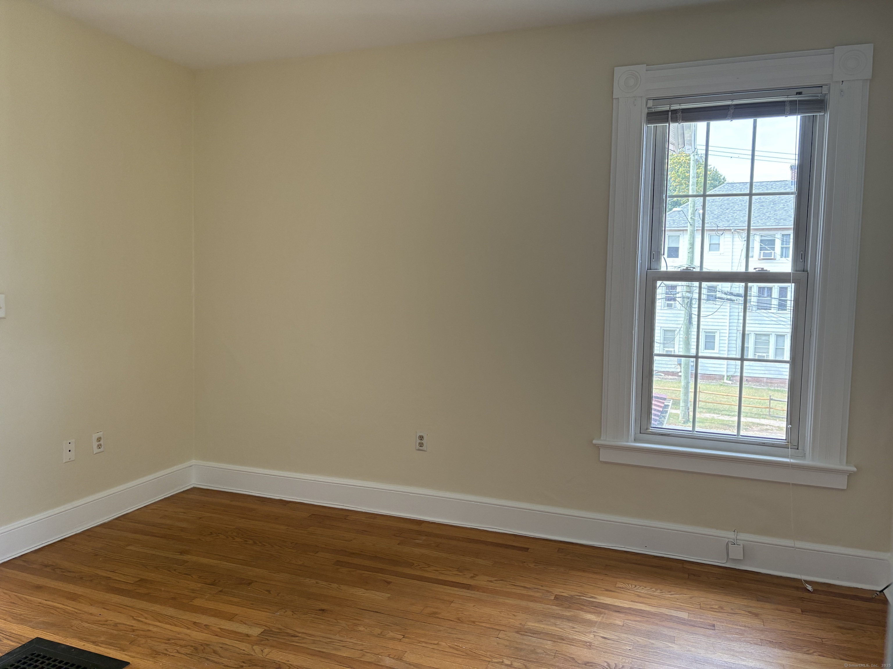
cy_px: 334
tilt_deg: -3.7
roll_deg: -0.9
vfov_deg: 53.1
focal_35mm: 26
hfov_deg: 67.3
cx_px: 446
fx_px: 671
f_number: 1.6
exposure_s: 1/88
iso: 125
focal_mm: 5.96
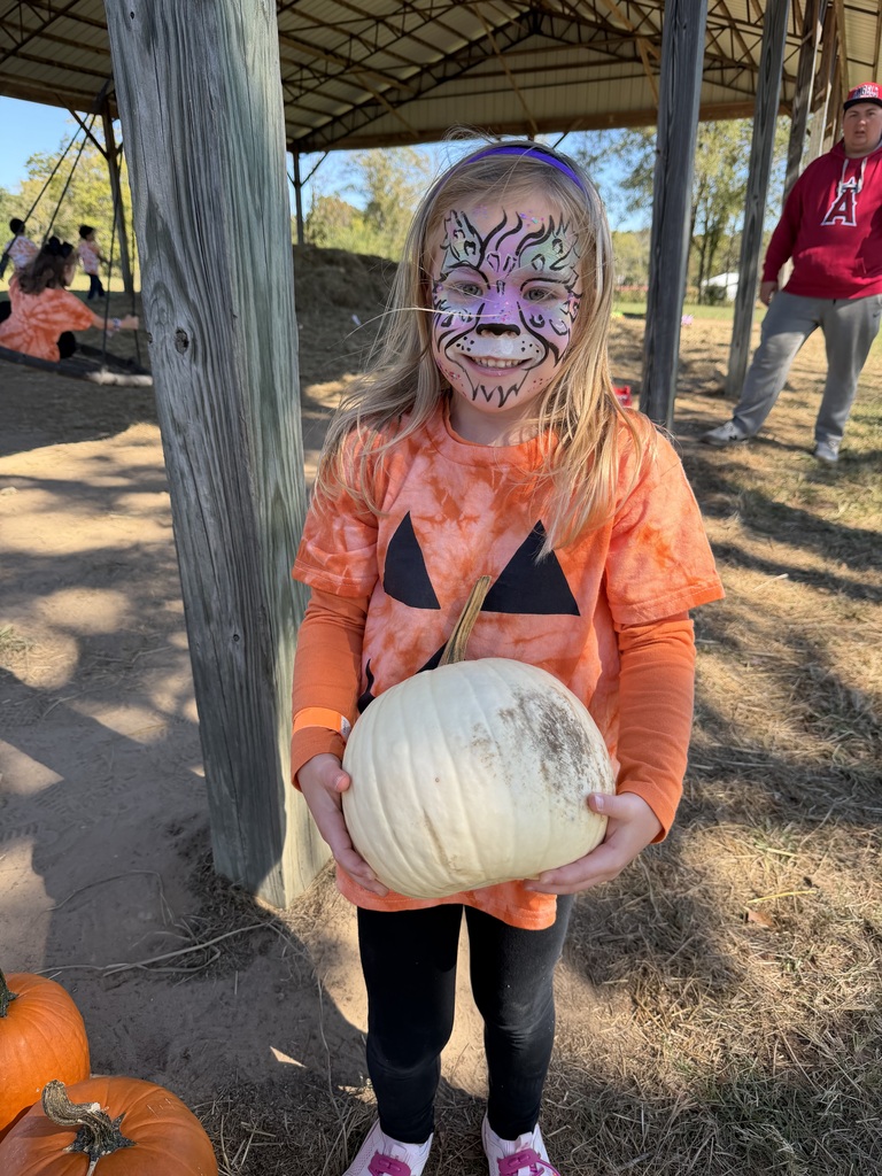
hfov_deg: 56.8
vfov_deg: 71.6
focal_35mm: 24
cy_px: 588
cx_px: 441
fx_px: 815
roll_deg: +1.7
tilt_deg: -19.1
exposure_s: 1/1156
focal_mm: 6.76
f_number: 1.78
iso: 100
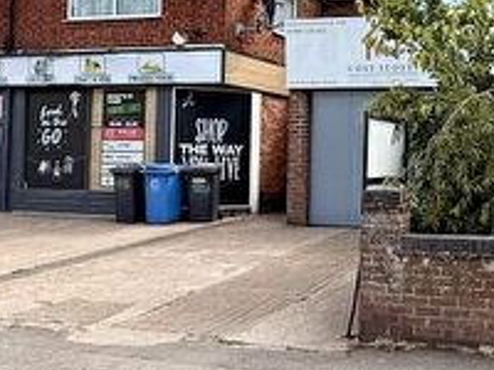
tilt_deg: +3.5
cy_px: 127
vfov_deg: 29.5
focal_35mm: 49
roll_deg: +0.0
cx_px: 442
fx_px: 699
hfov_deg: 36.5
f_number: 2.2
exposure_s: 1/1050
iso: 64
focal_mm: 2.22
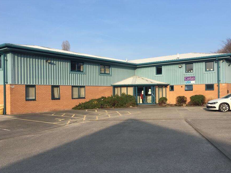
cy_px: 93
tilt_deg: +1.1
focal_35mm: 34
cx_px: 120
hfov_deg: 53.9
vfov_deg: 41.8
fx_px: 227
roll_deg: +1.1
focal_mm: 4.15
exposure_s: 1/1130
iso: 32
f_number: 2.2
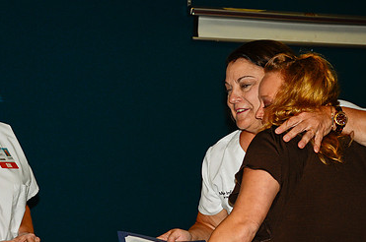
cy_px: 157
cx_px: 126
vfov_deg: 18.1
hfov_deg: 26.9
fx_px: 761
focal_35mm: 75
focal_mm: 32
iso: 400
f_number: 5
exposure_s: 1/50
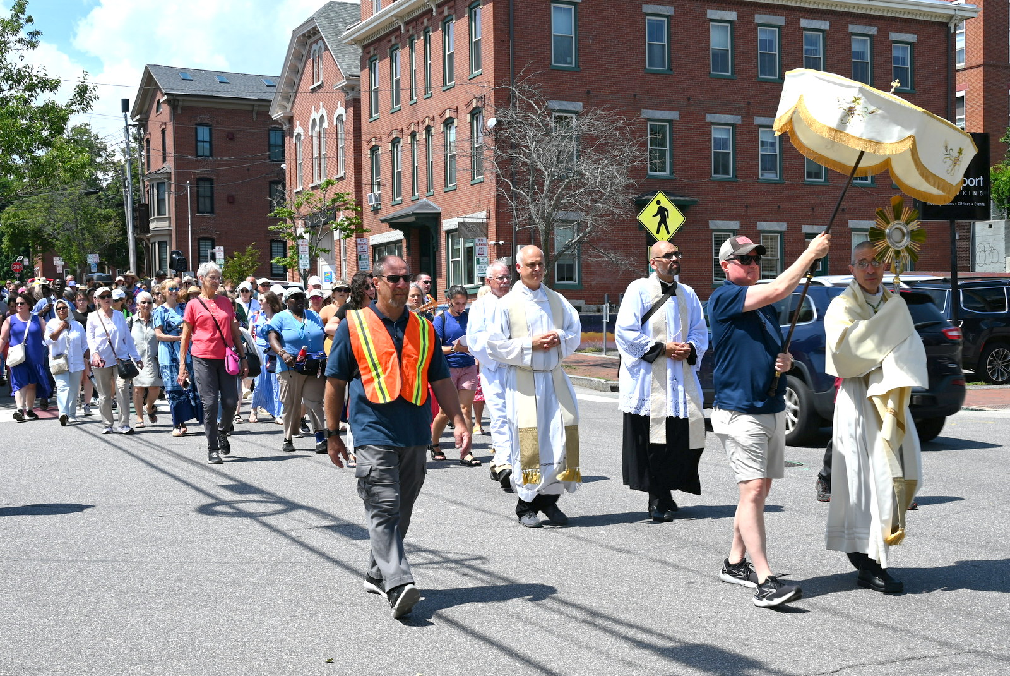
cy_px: 338
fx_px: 1095
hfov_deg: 49.5
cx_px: 505
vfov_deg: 34.3
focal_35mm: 39
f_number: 11
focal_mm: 39
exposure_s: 1/125
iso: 100
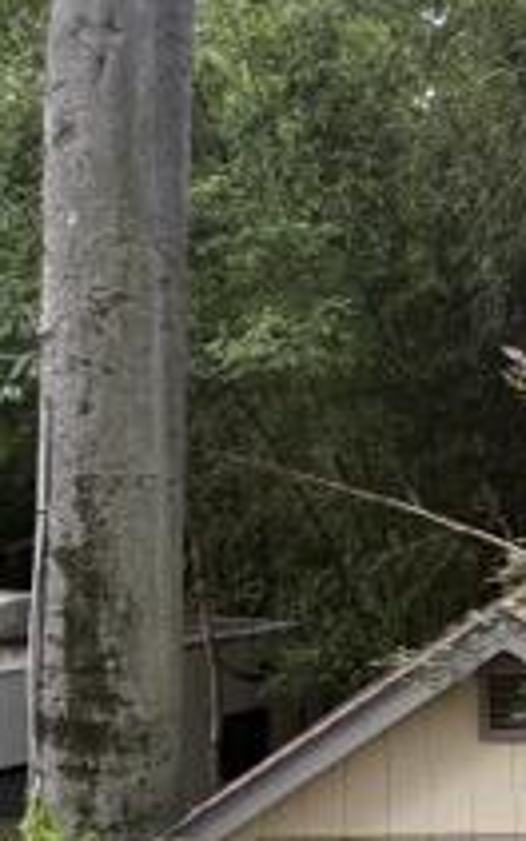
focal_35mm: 77
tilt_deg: +0.5
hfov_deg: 16.5
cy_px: 411
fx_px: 1765
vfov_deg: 26.8
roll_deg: +2.2
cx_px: 574
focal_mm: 6.76
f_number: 1.78
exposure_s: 1/243
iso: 125
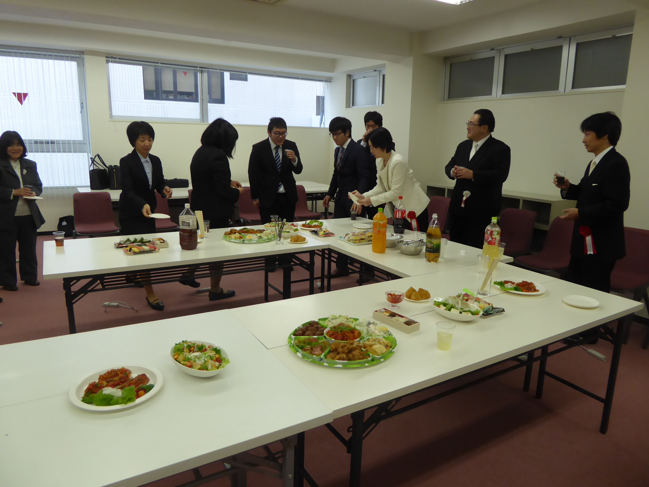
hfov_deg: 69.4
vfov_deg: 54.9
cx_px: 324
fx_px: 469
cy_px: 244
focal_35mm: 25
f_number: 3.3
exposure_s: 1/125
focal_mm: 4.3
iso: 250
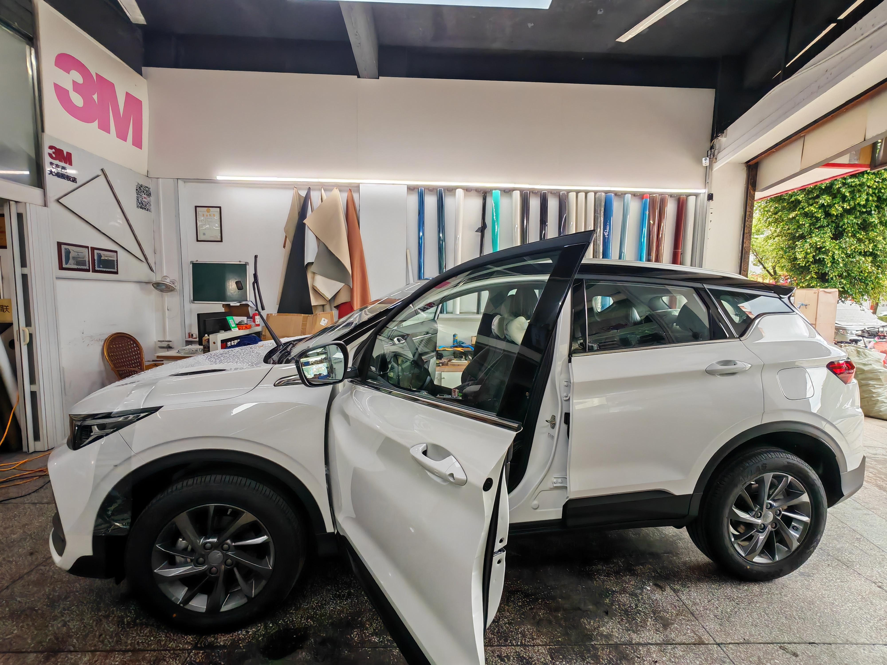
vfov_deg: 78.1
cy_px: 332
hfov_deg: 94.5
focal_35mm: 16
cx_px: 444
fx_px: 410
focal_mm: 1.96
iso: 200
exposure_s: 1/50
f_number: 2.2
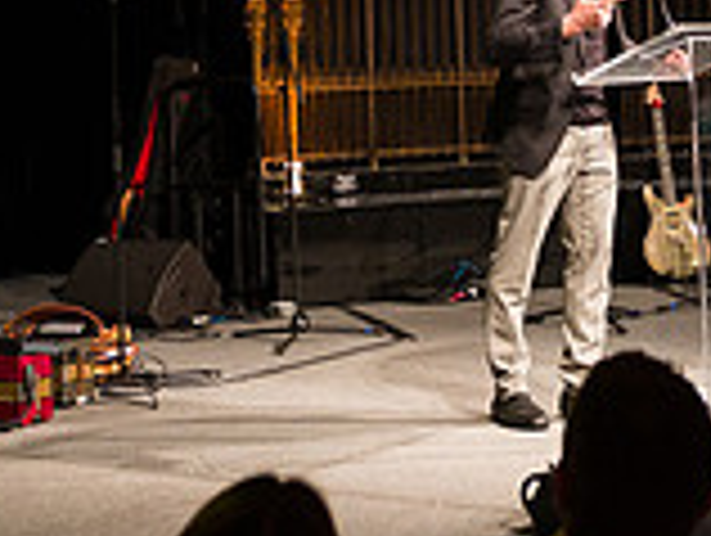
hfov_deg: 19.2
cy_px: -270
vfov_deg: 13.7
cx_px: 374
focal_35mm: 102
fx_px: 2098
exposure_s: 1/250
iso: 3200
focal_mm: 29
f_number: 4
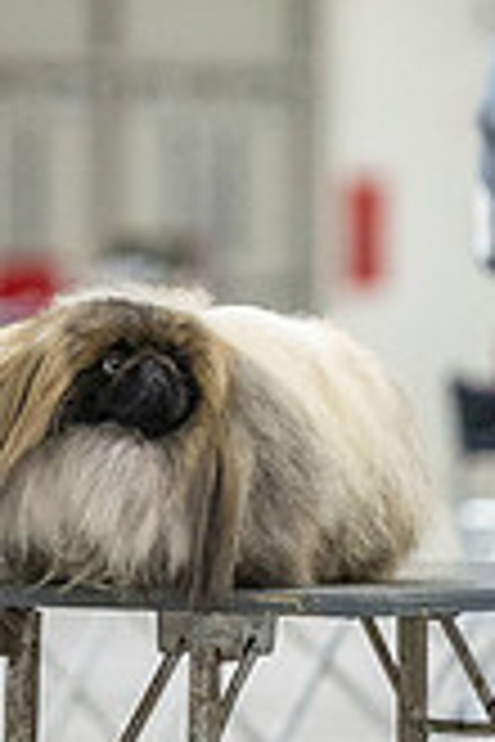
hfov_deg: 2.5
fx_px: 11260
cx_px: -9
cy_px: 103
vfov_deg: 3.8
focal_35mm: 546
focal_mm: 200
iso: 6400
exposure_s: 1/400
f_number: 3.2
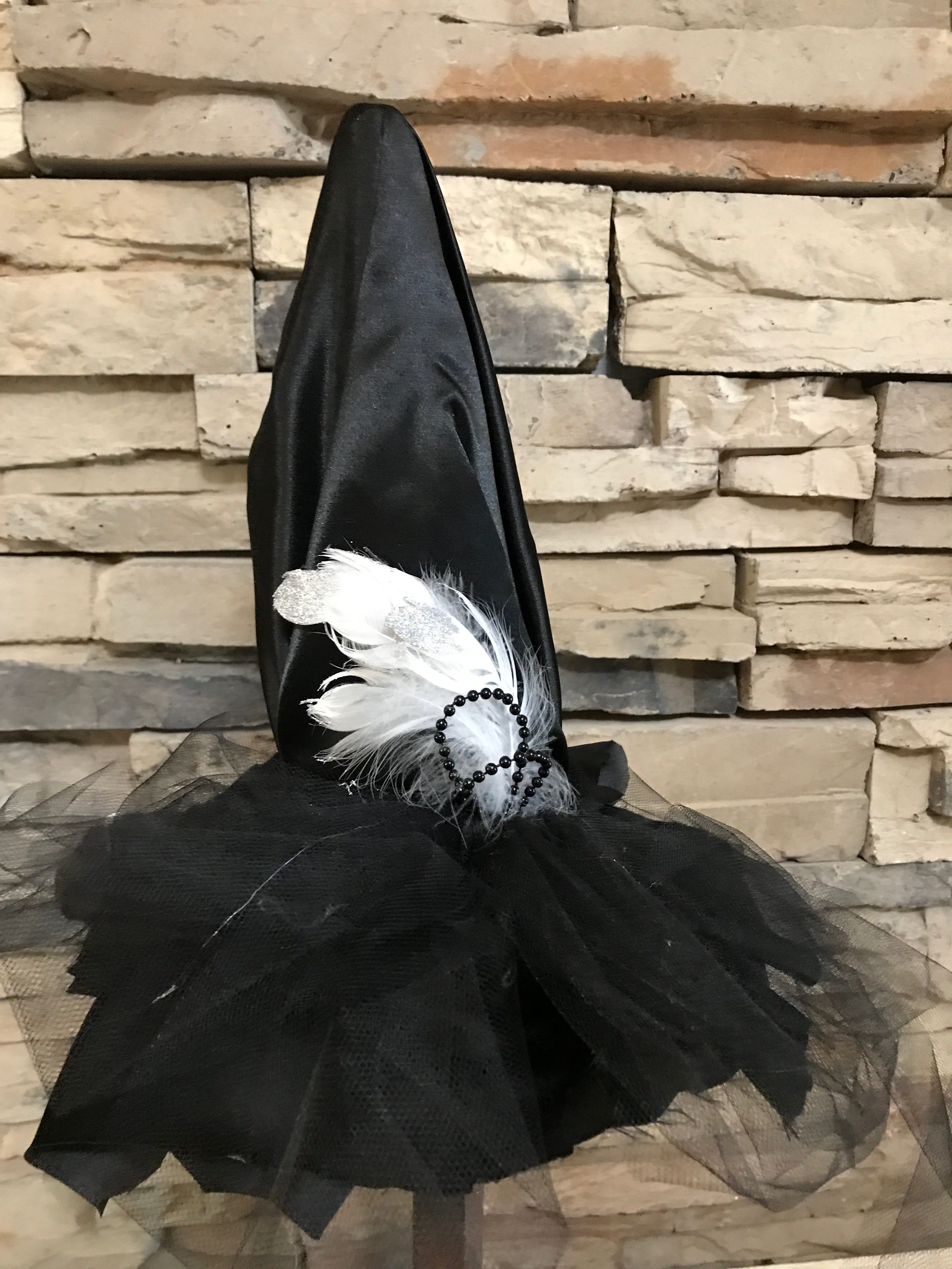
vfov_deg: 63.4
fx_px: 1027
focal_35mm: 28
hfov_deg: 49.7
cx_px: 476
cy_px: 634
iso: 80
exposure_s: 1/7
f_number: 1.8
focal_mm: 3.99
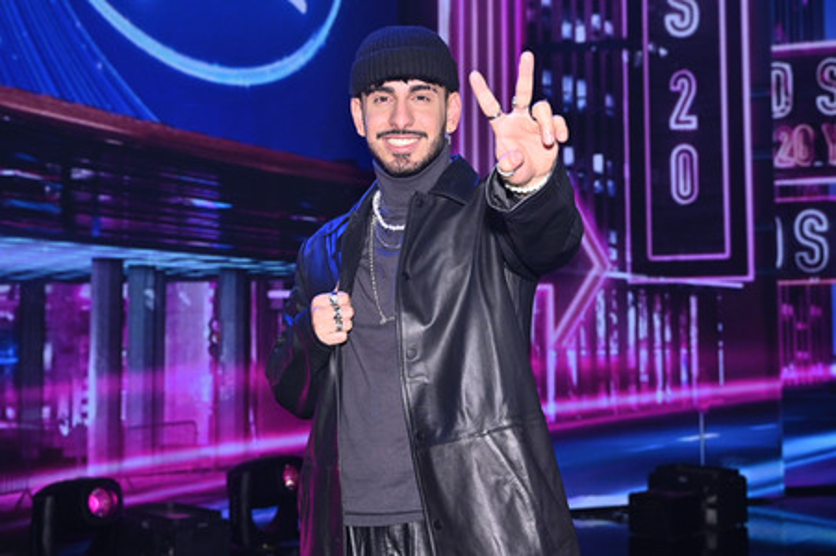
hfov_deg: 46.4
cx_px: 418
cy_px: 278
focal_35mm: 42
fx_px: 975
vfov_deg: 31.8
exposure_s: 1/200
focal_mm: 42
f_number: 4.5
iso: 640
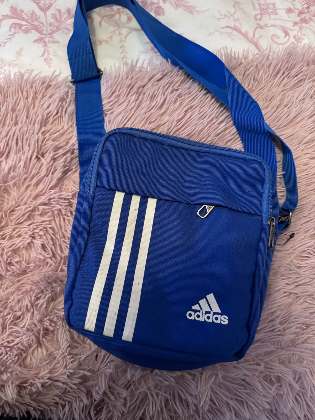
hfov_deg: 56.8
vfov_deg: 71.6
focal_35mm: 24
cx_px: 158
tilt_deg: -78.1
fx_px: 291
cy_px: 210
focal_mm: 6.76
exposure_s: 1/33
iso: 1000
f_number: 1.78
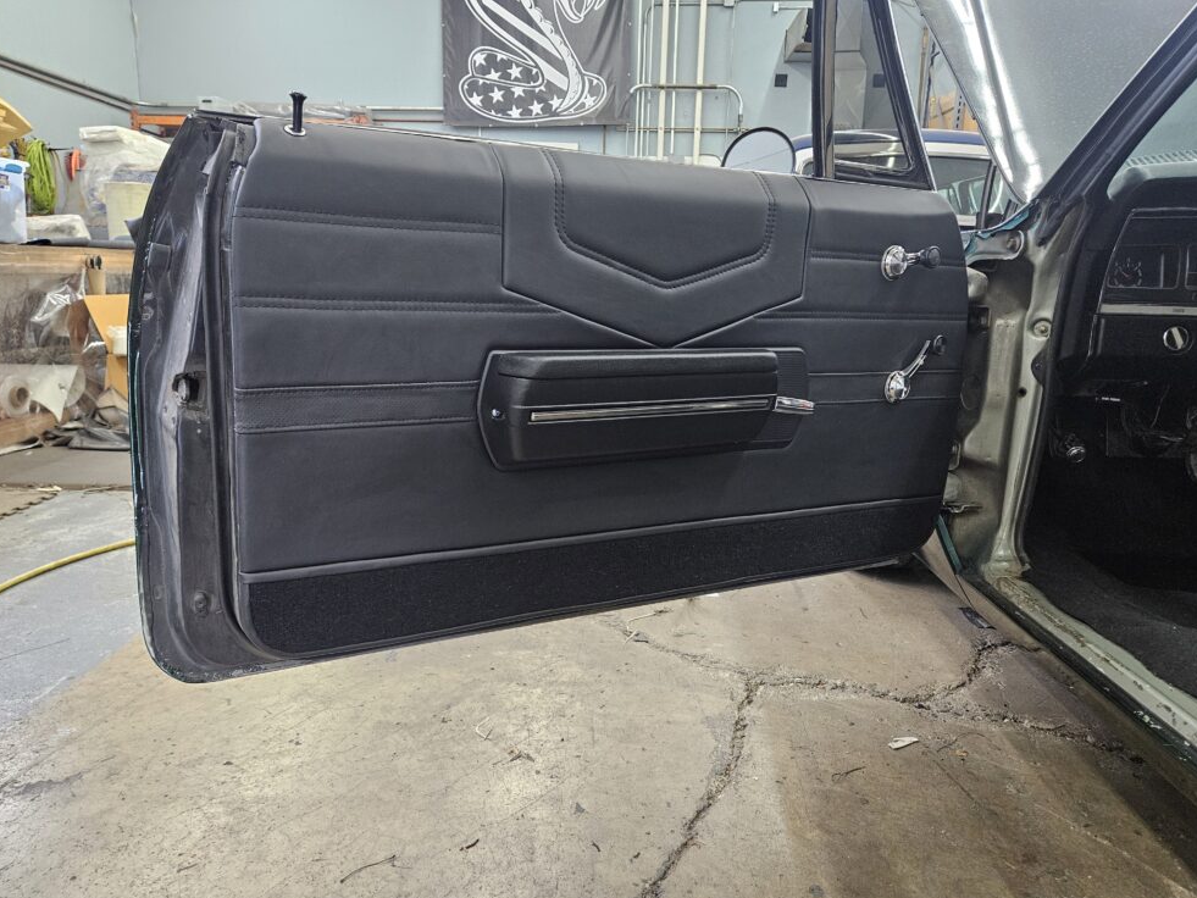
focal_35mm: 24
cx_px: 597
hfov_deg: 71.6
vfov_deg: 56.8
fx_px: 830
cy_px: 448
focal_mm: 5.4
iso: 640
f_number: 1.8
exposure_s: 1/120
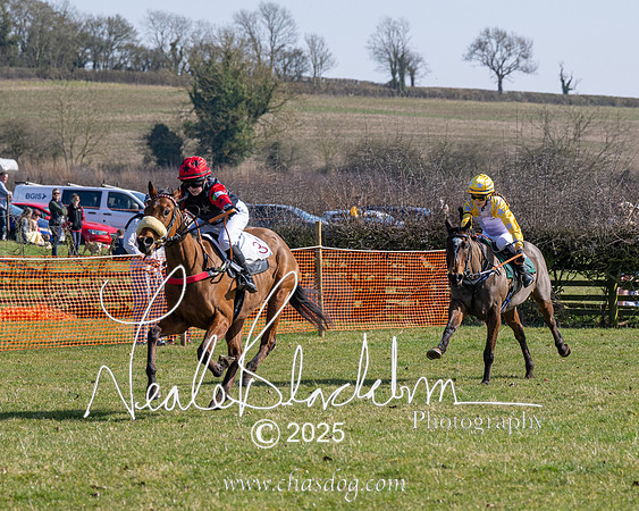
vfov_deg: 8.1
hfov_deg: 10.1
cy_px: 264
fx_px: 3595
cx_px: 170
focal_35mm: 190
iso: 200
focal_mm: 92
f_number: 4
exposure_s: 1/2000
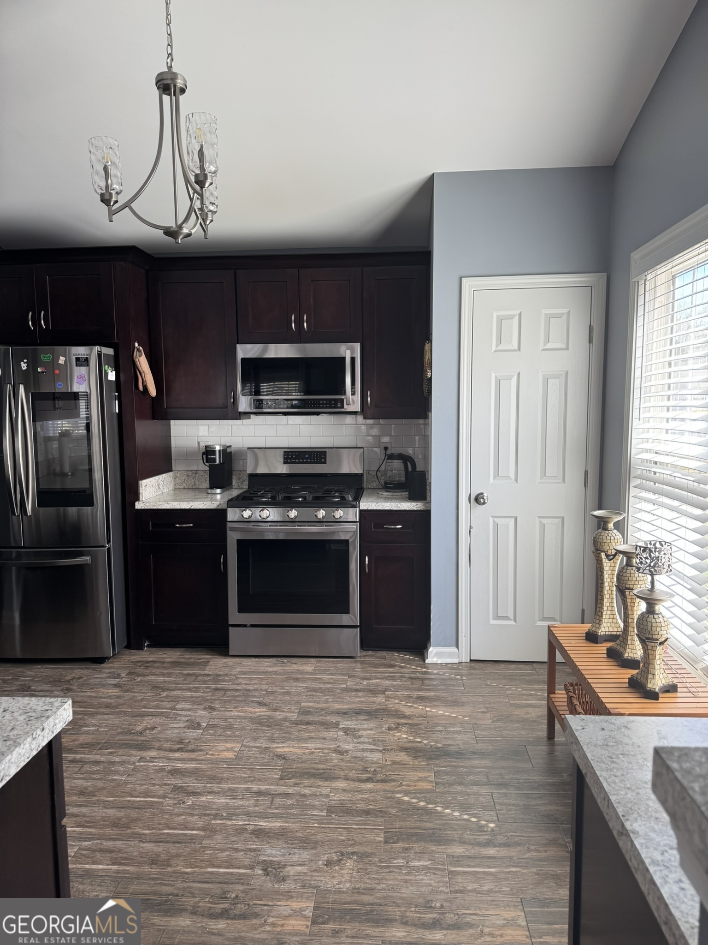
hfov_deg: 56.8
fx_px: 654
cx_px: 354
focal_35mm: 24
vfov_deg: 71.6
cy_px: 472
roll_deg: +0.4
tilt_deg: -7.1
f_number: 1.78
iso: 64
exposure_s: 1/121
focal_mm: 6.76
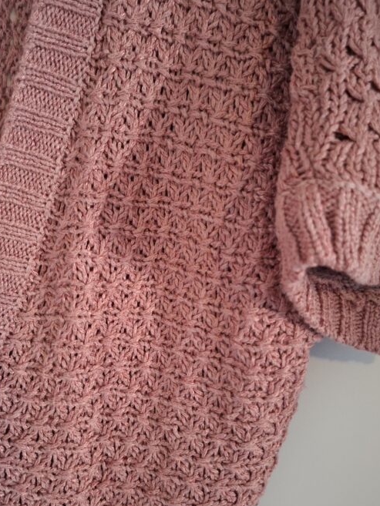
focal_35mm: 28
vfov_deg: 63.4
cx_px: 183
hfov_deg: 49.8
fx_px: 410
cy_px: 270
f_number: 1.8
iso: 640
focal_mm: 5.54
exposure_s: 1/25
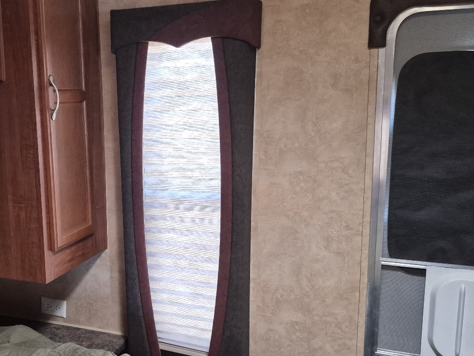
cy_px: 190
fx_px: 534
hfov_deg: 47.1
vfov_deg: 36.8
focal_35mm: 39
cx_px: 158
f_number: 1.8
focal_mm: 5.4
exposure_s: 1/120
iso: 800
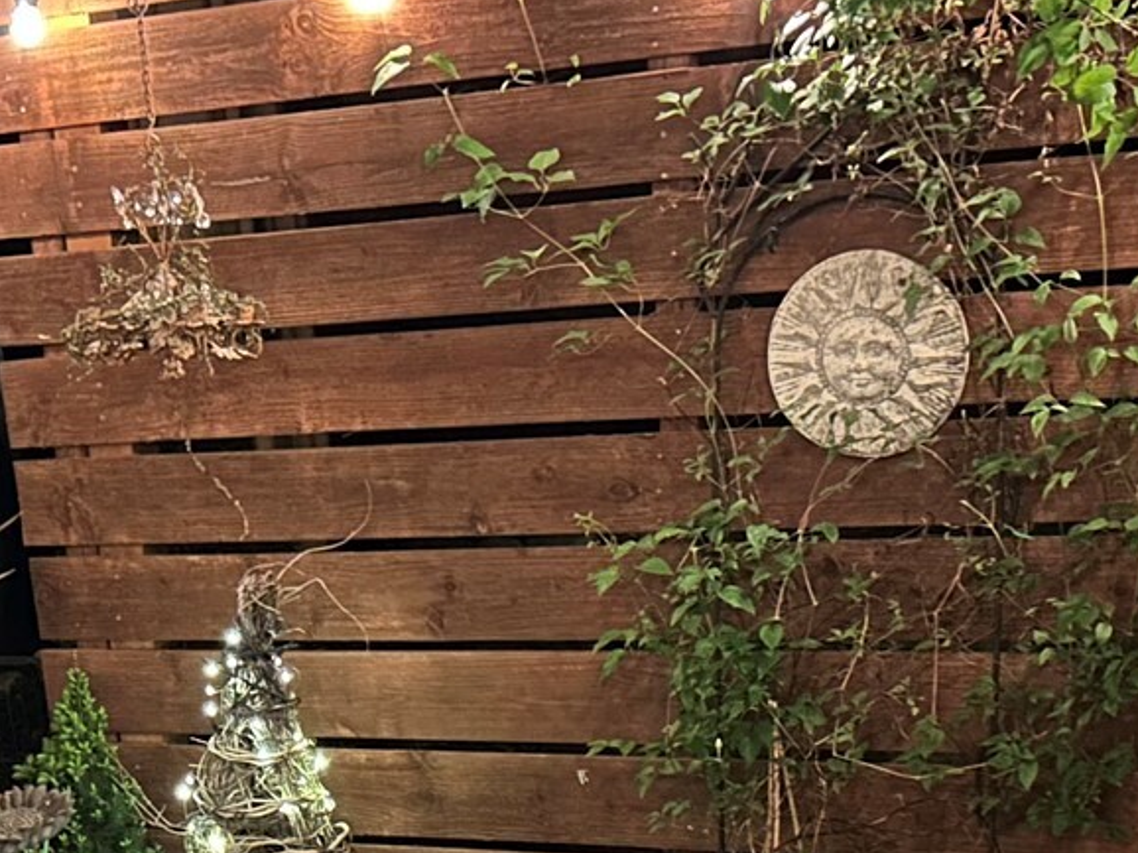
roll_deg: +4.7
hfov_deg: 26.6
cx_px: 250
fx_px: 2366
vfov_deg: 19.8
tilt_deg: -17.9
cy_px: 841
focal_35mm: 72
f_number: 1.5
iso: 640
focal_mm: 5.7
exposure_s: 1/12
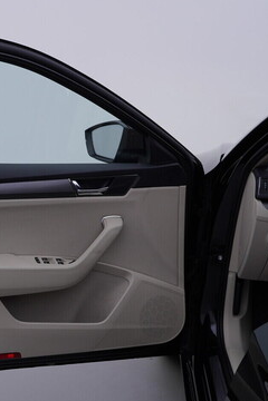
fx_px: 614
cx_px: 0
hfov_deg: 23.6
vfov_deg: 36.2
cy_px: 203
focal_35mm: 55
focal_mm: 24
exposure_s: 1/100
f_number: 4.5
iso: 125
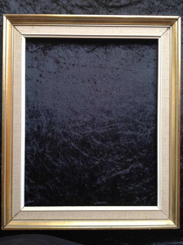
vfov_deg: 52.7
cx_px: 92
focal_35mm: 35
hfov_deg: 40.6
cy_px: 122
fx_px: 247
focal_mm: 4.28
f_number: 2.4
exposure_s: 1/60
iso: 64
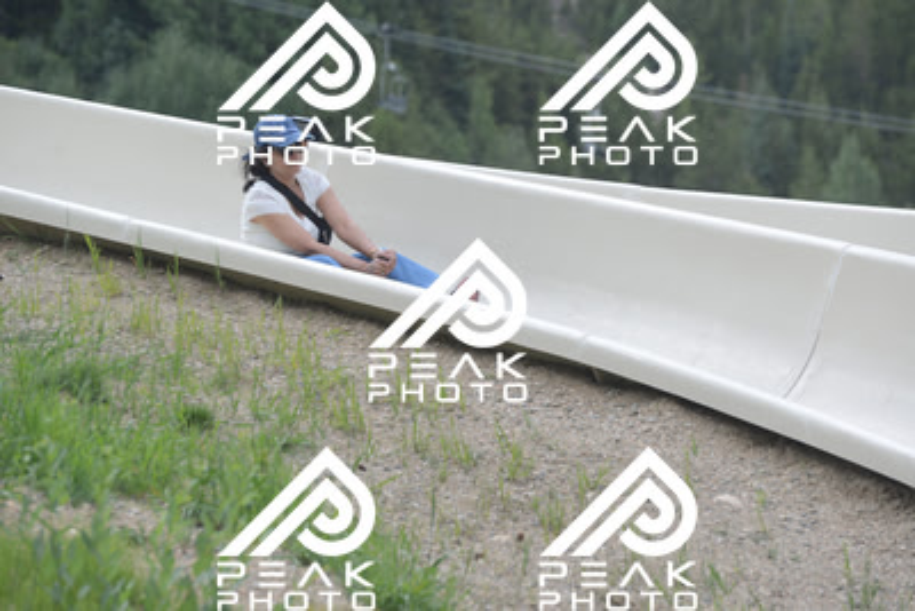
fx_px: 4958
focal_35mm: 195
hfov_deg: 10.5
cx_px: 458
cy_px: 306
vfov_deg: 7.0
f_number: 6.3
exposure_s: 1/640
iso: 900
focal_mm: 195
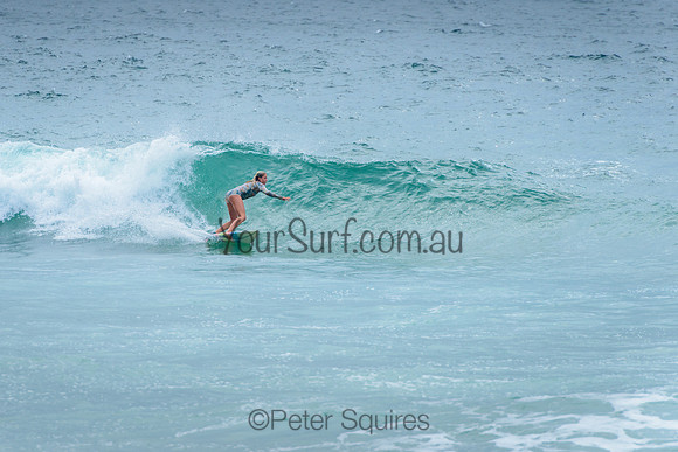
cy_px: 188
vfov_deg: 2.8
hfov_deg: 4.2
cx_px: 276
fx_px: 9233
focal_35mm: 490
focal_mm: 400
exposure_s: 1/1600
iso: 500
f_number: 7.1
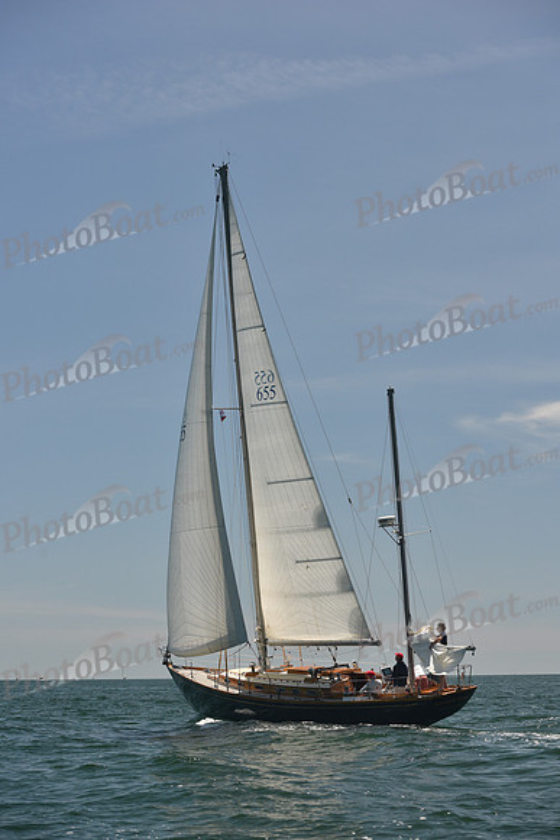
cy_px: 420
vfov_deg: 28.8
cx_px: 280
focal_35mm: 70
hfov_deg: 19.5
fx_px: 1632
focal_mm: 70
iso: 250
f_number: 6.3
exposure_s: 1/800
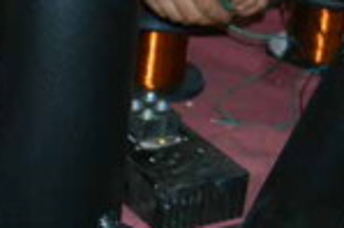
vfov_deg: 10.1
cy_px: 69
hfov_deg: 14.3
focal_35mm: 135
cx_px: -159
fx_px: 1289
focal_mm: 28
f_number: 3.5
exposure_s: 1/60
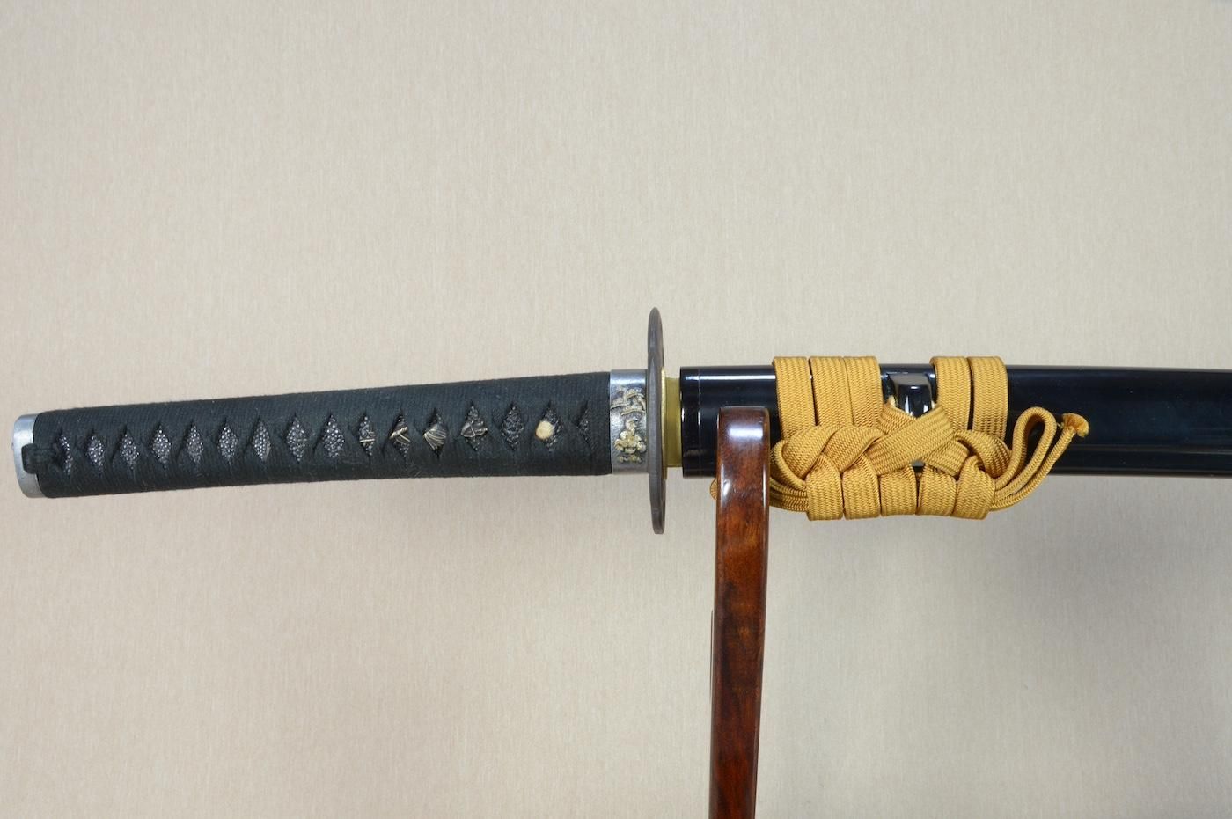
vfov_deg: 43.5
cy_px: 410
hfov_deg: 62.0
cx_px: 616
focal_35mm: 30
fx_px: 1026
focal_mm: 20
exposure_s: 1/2
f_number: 11
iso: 400
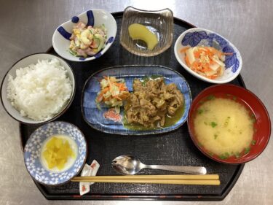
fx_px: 244
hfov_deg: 58.4
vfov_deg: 45.4
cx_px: 136
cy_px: 102
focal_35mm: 31
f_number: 2.4
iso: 250
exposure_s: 1/60
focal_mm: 3.3
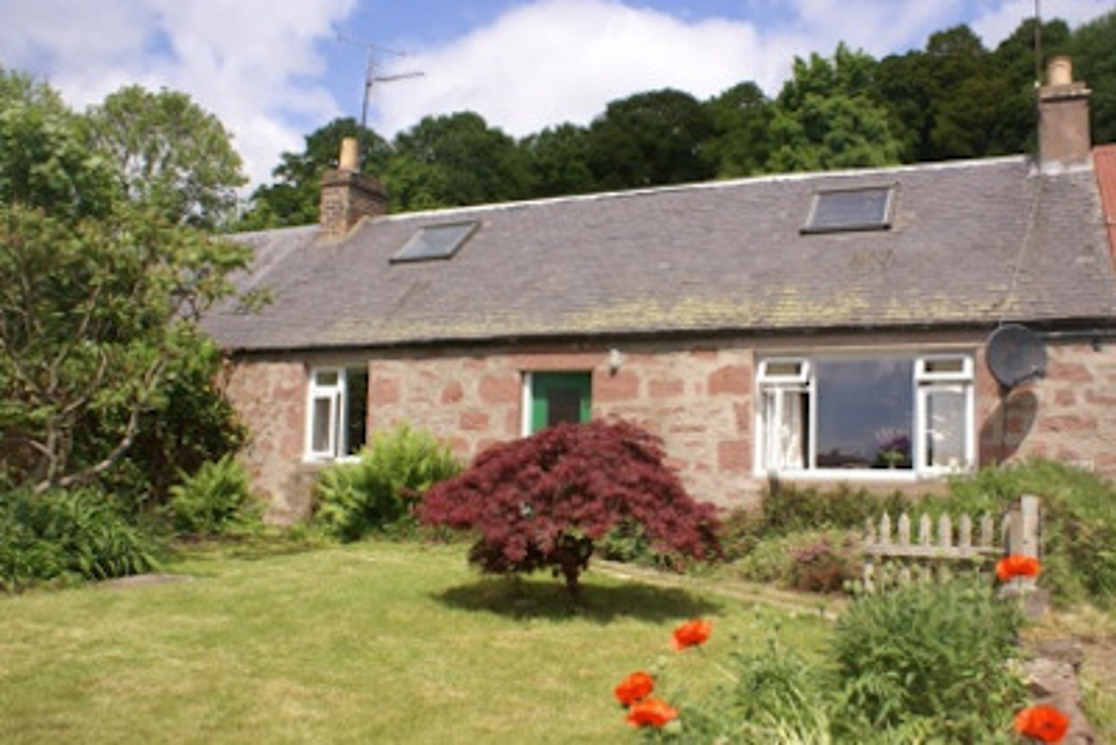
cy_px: 372
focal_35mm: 27
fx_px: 837
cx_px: 558
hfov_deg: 67.4
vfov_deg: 48.0
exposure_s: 1/100
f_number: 10
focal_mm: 18
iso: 100
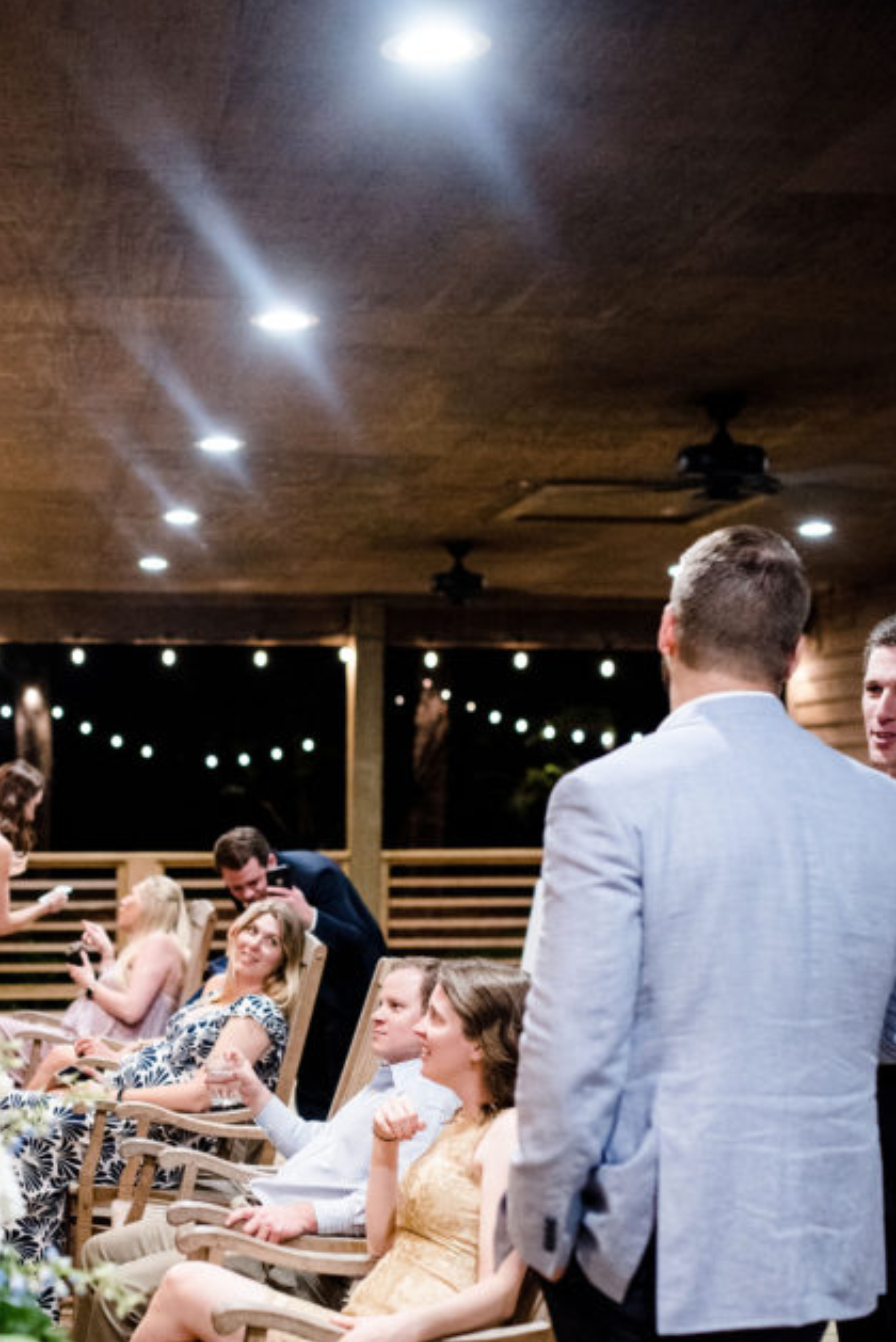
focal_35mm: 57
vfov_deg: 34.7
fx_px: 2125
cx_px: 196
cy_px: 902
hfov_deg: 23.5
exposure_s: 1/80
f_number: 2
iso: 2000
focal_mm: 35
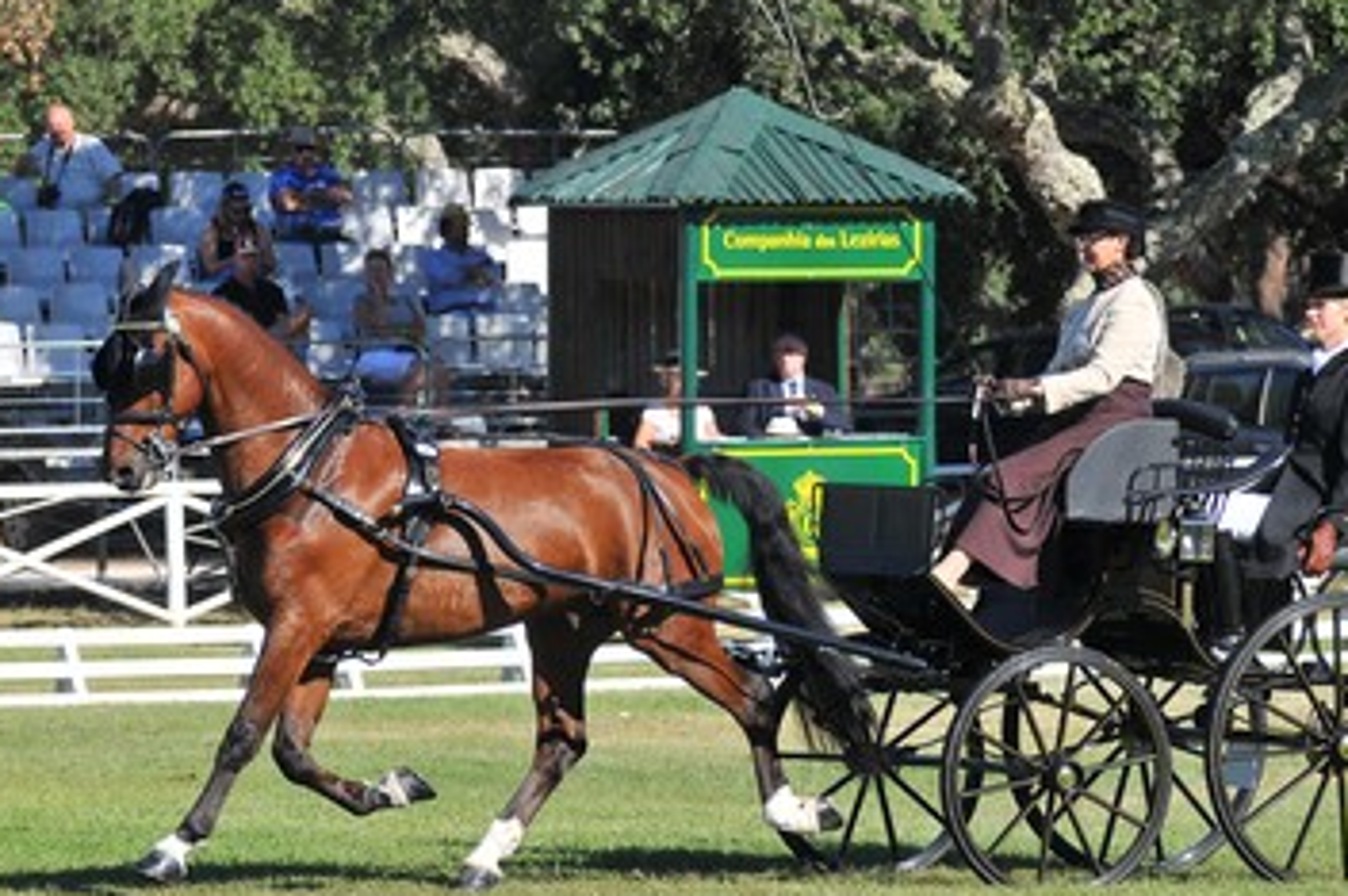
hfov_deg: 7.2
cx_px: 751
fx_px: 10774
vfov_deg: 4.8
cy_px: 461
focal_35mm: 288
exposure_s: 1/800
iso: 250
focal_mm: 150
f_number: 5.6
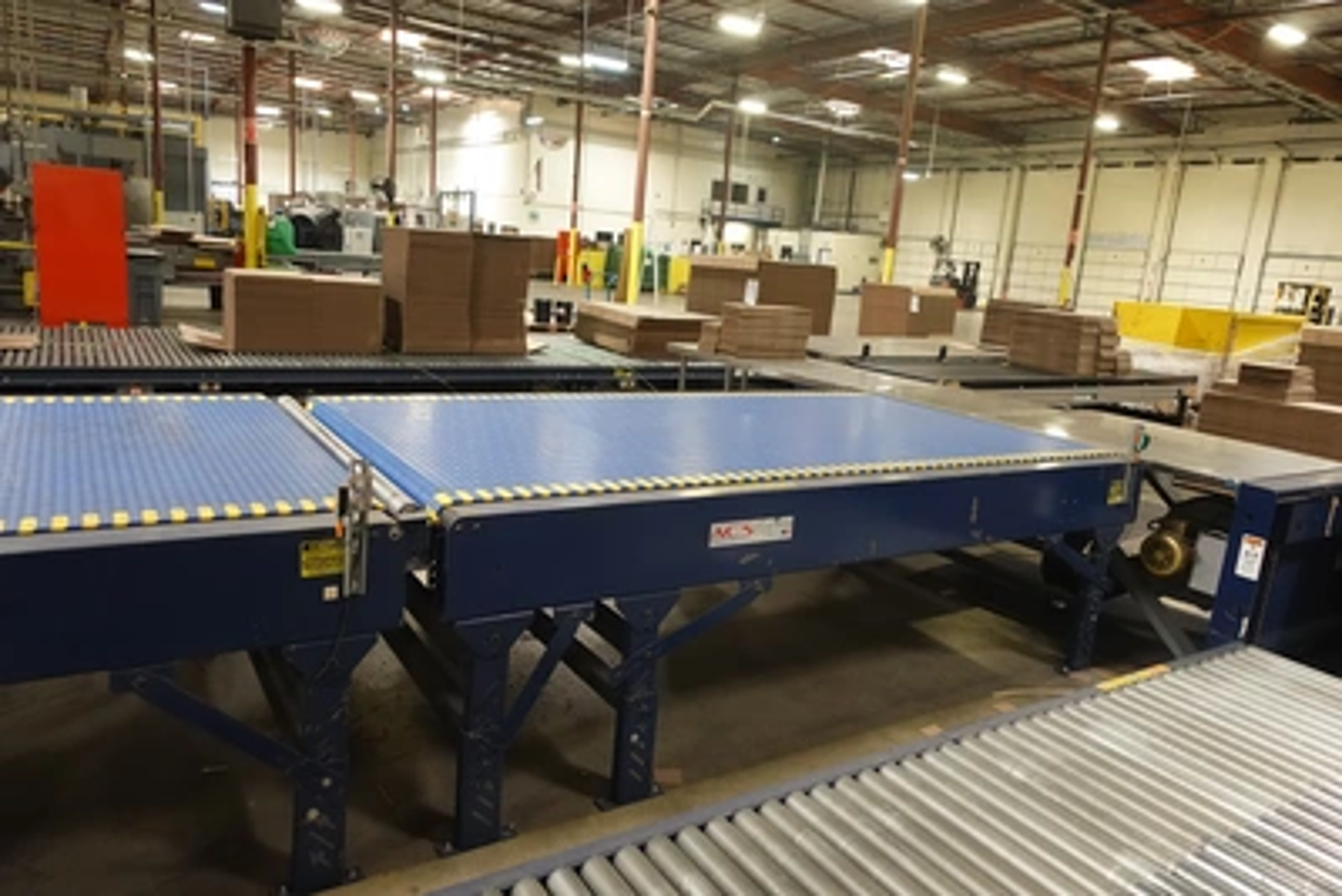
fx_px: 895
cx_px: 671
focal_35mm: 24
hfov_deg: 73.7
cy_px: 448
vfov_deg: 53.2
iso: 2000
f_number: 1.8
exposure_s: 1/250
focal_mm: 8.8
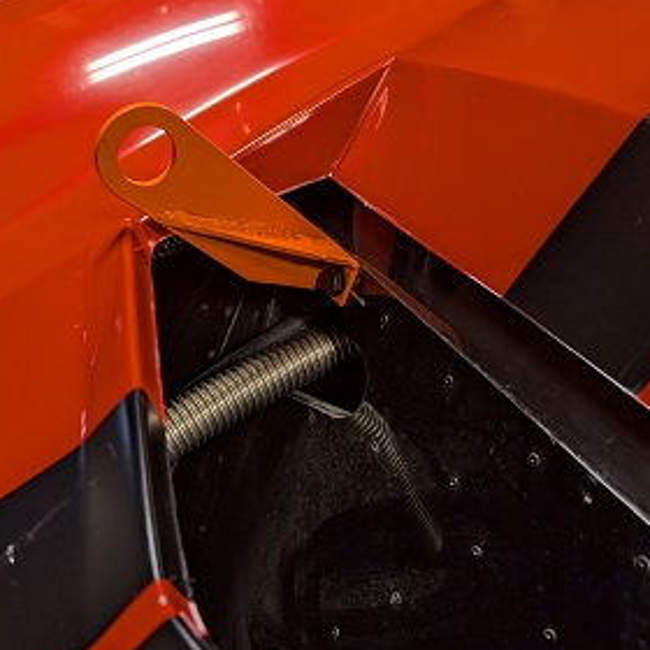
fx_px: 659
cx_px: 258
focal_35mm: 31
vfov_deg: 52.5
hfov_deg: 52.2
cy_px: 330
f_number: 1.68
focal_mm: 6.9
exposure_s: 1/120
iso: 474
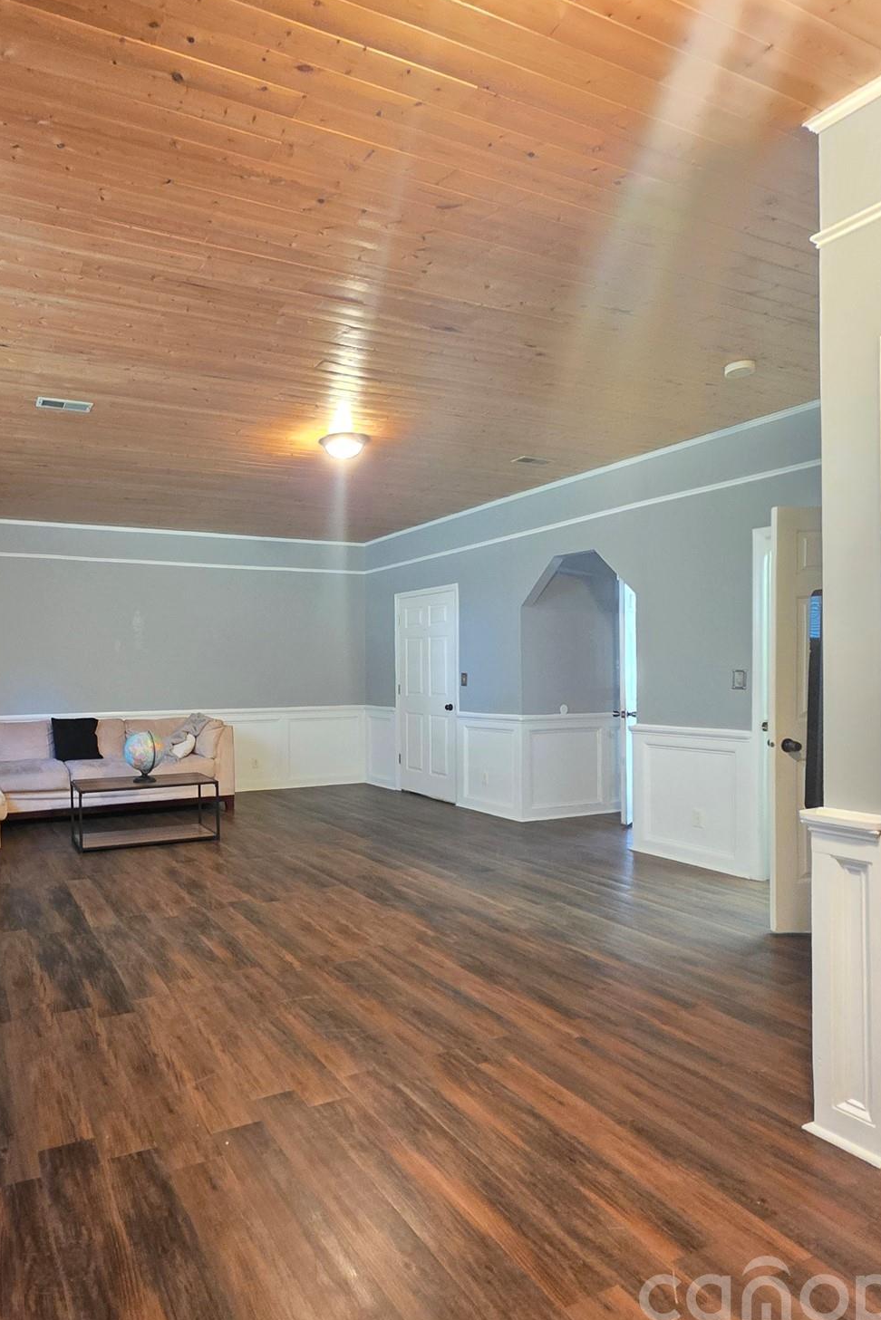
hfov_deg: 62.1
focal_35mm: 19
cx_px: 257
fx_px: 697
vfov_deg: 86.9
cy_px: 671
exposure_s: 1/24
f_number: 1.9
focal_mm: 2.2
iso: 1000
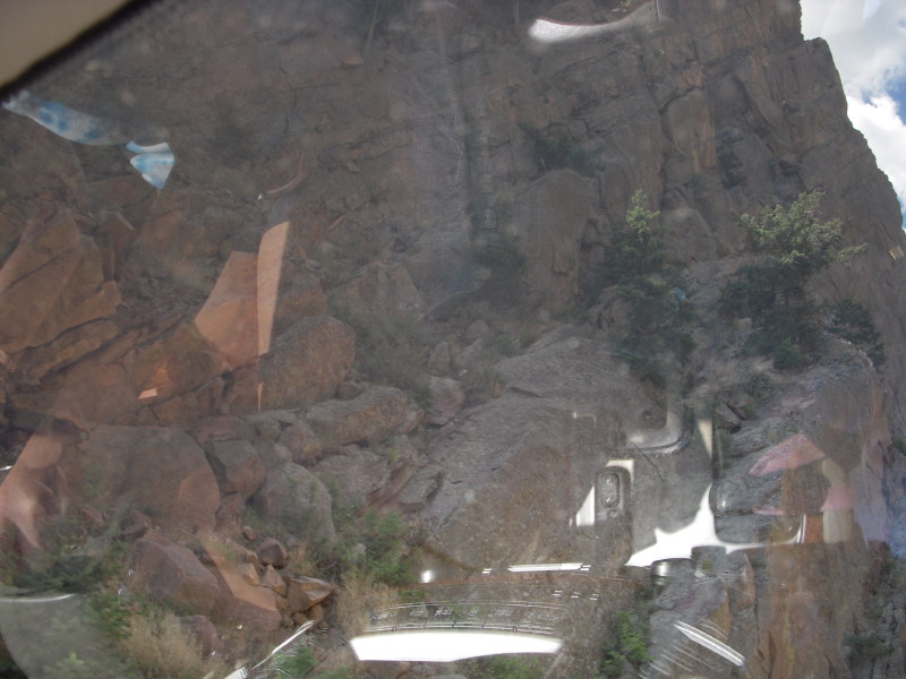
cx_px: 453
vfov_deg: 37.7
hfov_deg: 49.0
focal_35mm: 38
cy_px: 340
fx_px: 995
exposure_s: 1/200
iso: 100
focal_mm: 6.3
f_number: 3.3
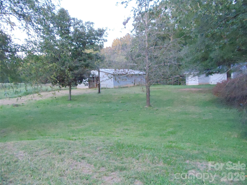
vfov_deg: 32.9
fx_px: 314
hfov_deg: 42.9
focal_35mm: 44
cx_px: 124
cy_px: 92
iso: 1600
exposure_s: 1/160
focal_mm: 6
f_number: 3.5
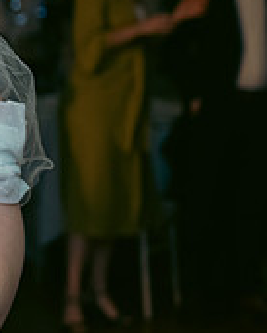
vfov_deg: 11.0
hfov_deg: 8.4
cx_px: -240
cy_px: 67
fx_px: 1727
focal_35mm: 175
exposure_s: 1/160
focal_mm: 55
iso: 800
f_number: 3.5
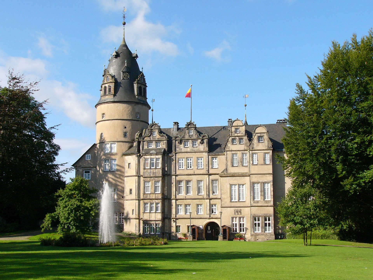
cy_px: 140
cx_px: 186
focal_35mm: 49
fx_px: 528
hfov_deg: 38.9
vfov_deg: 29.7
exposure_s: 1/500
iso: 100
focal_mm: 8.2
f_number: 5.6
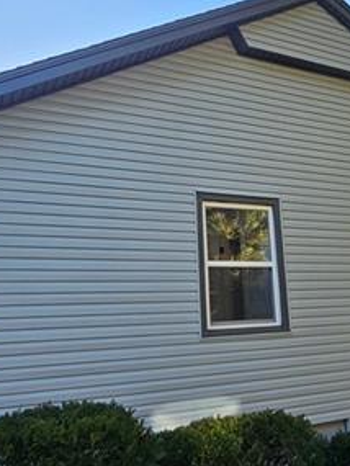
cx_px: 265
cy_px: 208
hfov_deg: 39.6
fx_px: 471
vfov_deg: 52.5
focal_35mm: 35
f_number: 2.2
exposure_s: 1/359
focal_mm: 2.2
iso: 50
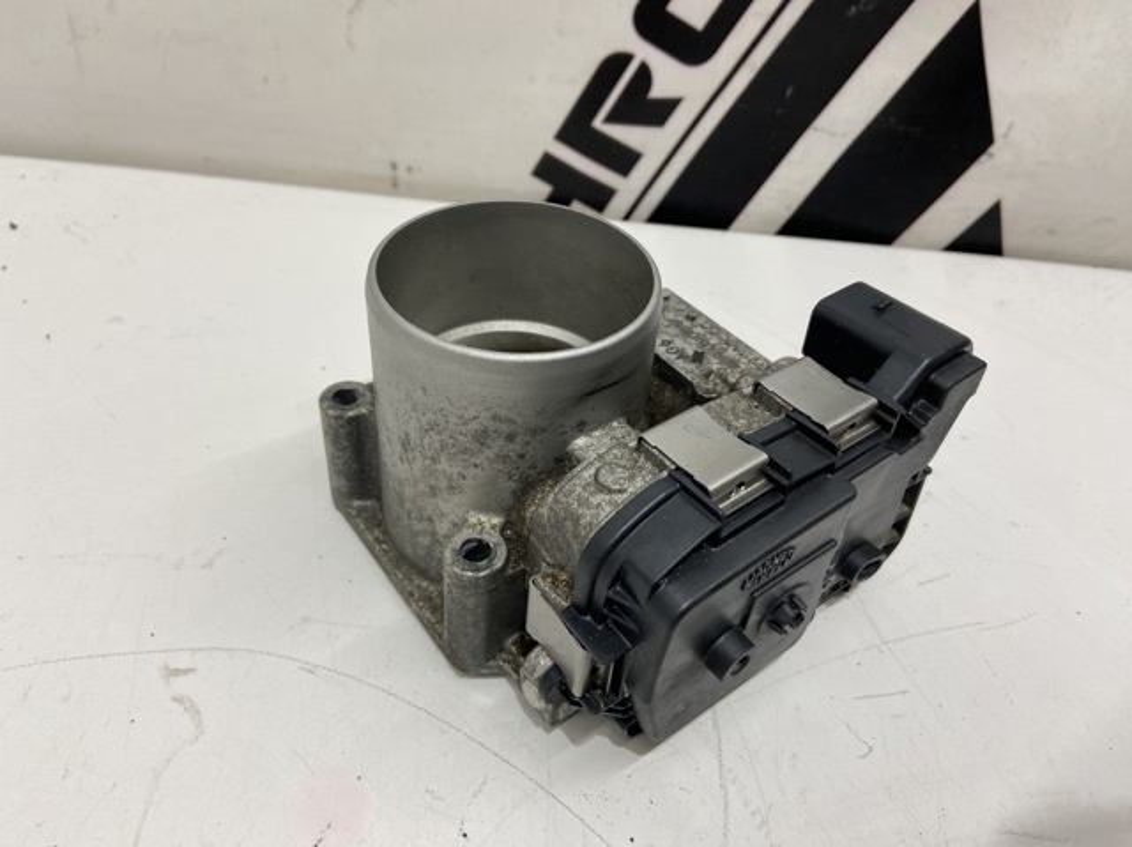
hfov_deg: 67.3
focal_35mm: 26
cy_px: 424
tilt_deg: -44.0
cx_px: 566
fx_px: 850
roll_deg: -7.7
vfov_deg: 53.0
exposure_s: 1/100
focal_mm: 4.25
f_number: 1.8
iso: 100
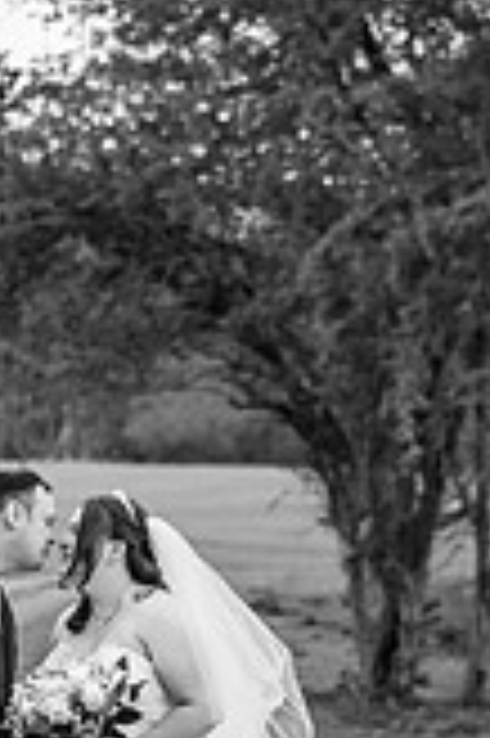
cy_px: 747
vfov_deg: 15.3
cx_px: 79
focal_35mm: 132
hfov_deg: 10.3
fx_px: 2700
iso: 100
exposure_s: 1/640
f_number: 1.8
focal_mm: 35
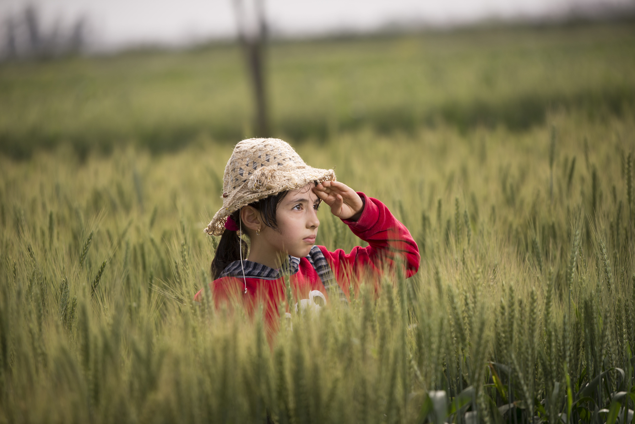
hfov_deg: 13.2
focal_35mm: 155
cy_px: 212
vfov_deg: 8.9
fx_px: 2735
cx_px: 318
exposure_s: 1/2000
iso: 100
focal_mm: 155
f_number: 2.8
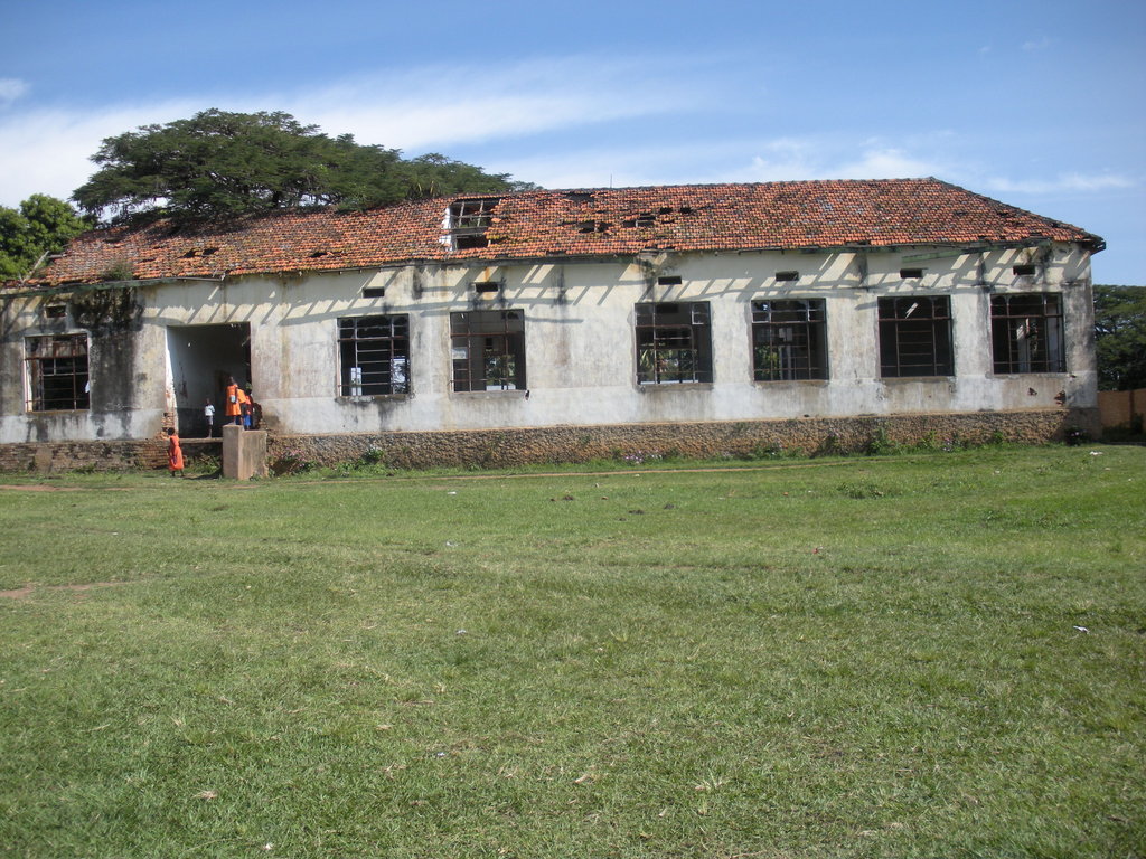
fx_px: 1192
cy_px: 430
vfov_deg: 39.7
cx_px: 573
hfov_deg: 51.4
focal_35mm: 36
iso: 64
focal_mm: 6.3
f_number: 3.5
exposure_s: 1/548
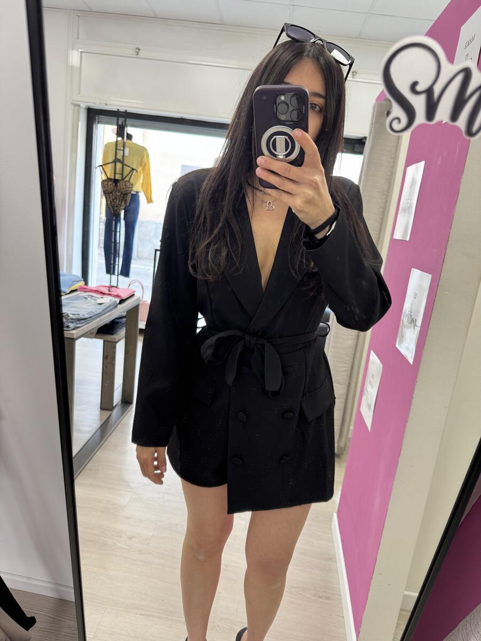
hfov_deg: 56.8
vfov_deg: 71.6
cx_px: 240
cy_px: 320
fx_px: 445
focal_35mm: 24
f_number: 1.78
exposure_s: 1/100
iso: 160
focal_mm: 6.76
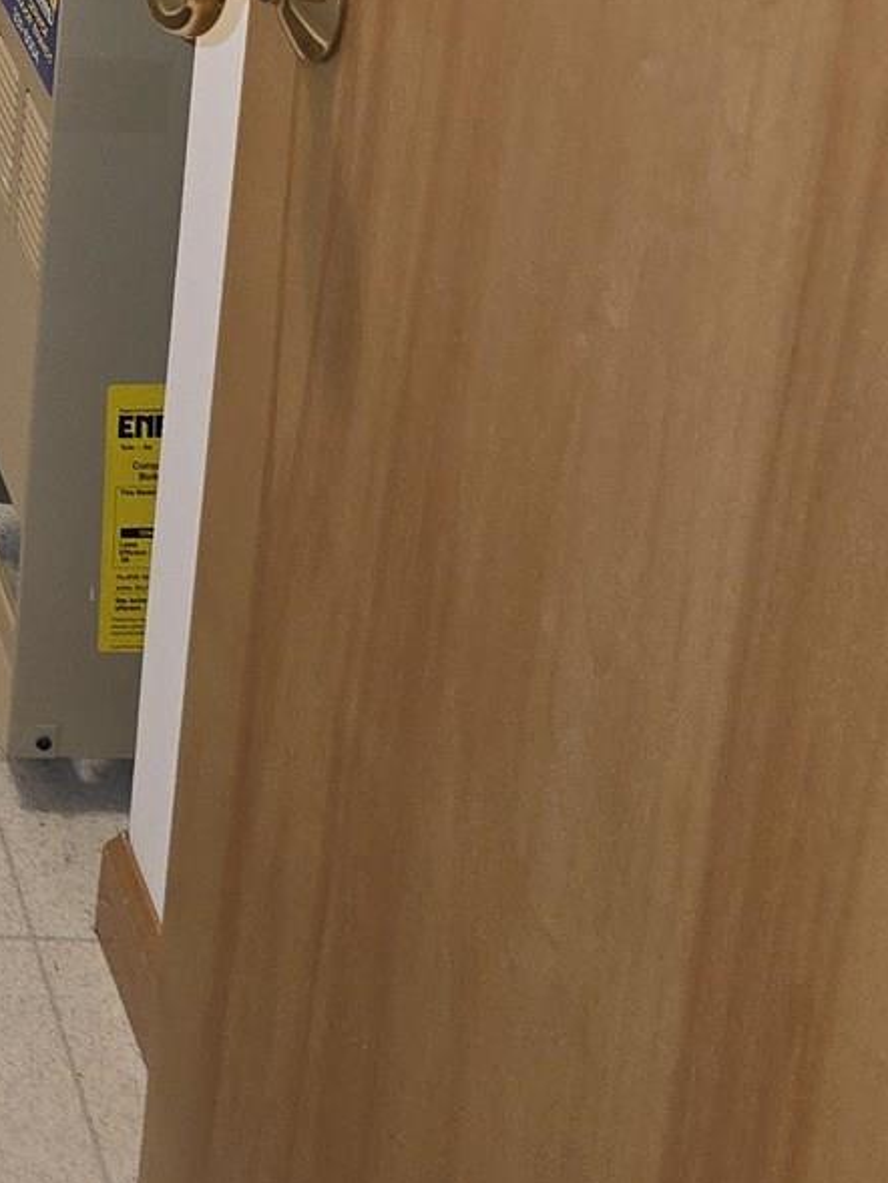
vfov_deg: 18.6
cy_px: -719
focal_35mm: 90
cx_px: -784
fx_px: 3077
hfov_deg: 14.2
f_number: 1.7
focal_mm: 6.3
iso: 100
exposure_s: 1/30
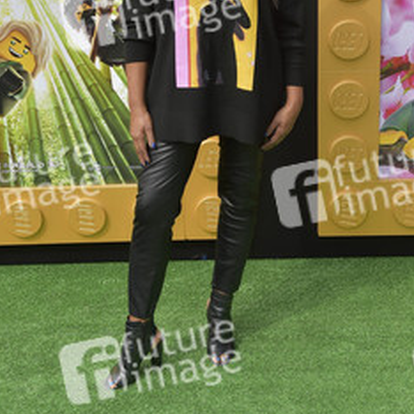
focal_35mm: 61
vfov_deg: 27.7
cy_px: 97
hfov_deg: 28.2
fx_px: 825
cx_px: 203
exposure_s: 1/320
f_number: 6.3
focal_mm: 42
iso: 200
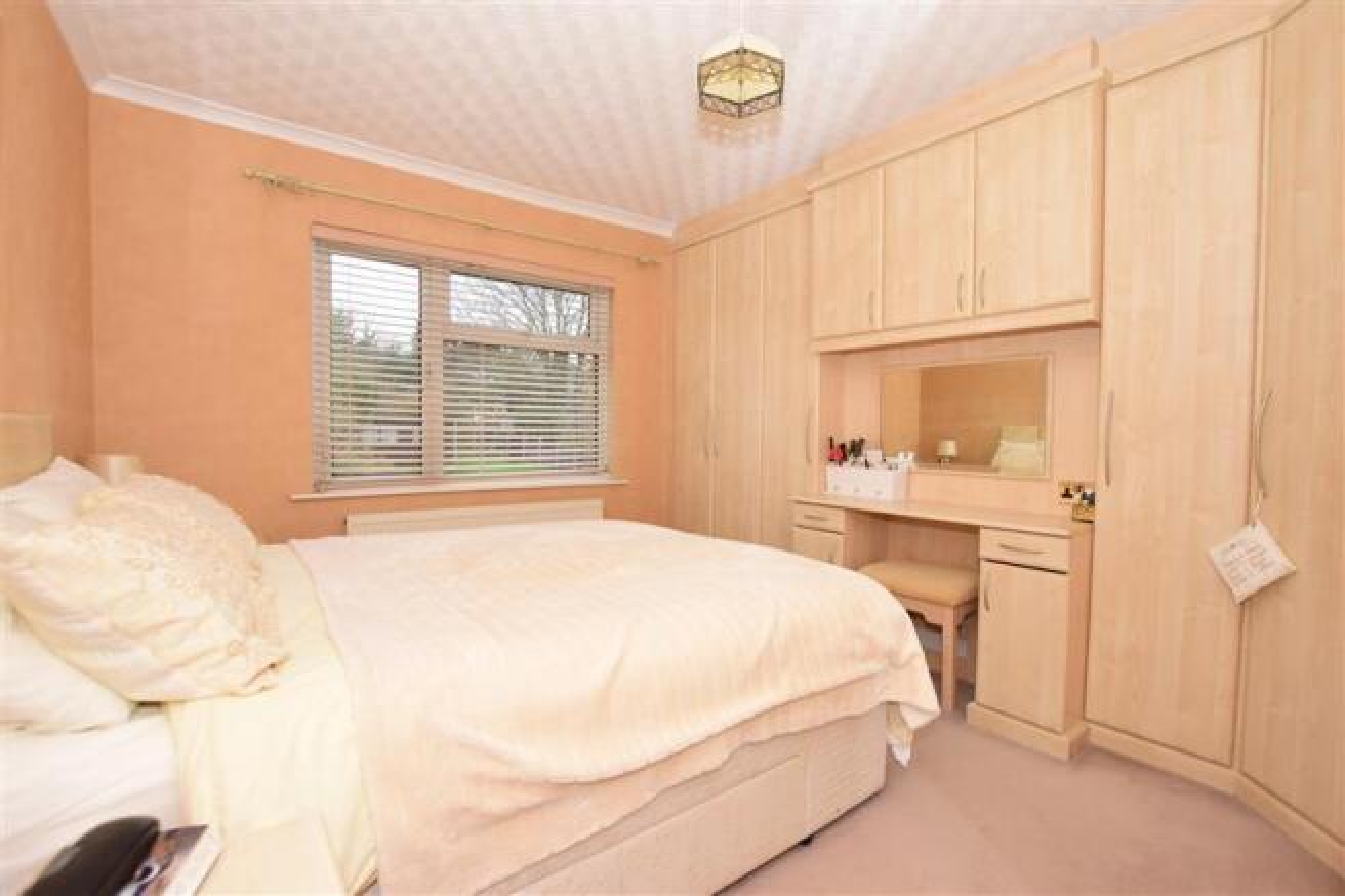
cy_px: 448
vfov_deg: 77.3
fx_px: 560
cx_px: 672
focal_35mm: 15
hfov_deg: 100.4
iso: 400
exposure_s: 1/60
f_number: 5.6
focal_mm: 10
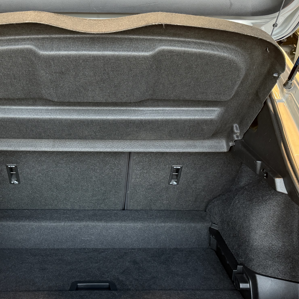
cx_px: 94
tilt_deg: -24.0
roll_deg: -0.8
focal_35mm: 41
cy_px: 194
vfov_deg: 40.5
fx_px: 401
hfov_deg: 40.3
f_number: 1.78
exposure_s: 1/50
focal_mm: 6.76
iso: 250
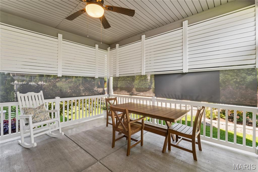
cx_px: 129
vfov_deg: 73.7
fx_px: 115
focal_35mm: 16
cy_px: 86
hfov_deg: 96.8
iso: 100
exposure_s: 1/2
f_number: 22
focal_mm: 16
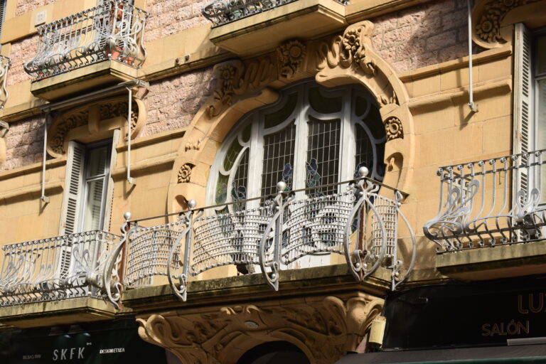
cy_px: 182
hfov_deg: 24.6
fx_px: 1251
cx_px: 273
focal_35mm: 82
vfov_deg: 16.6
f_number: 6.3
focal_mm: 55
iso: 200
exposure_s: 1/250
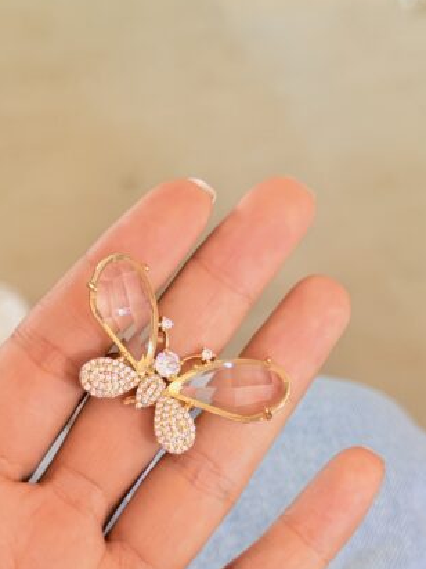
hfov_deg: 21.9
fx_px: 1100
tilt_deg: -48.7
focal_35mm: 67
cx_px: 162
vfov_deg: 28.8
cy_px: 380
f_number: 1.78
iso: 250
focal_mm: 6.76
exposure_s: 1/40
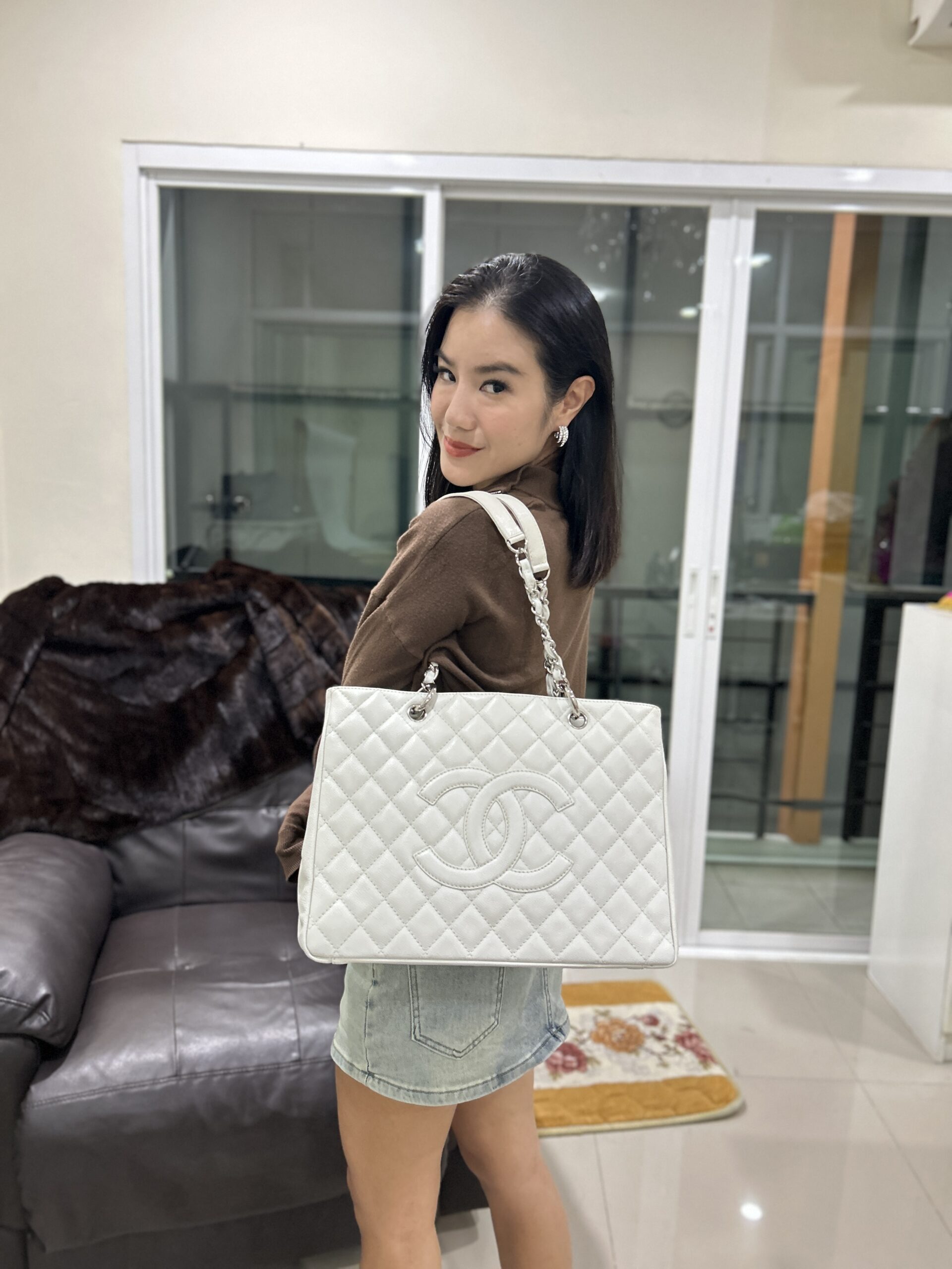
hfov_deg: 53.1
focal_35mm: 26
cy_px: 634
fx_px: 953
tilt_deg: -9.3
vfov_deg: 67.3
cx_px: 476
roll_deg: -2.3
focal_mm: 5.7
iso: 320
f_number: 1.5
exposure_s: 1/50
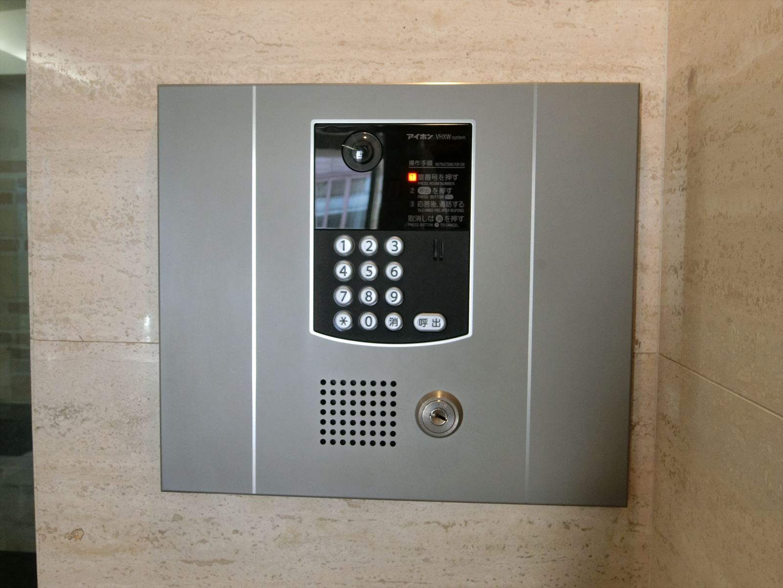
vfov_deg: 41.8
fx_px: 769
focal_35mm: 34
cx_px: 392
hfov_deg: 54.0
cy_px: 294
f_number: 3.4
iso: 400
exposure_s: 1/30
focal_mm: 7.2
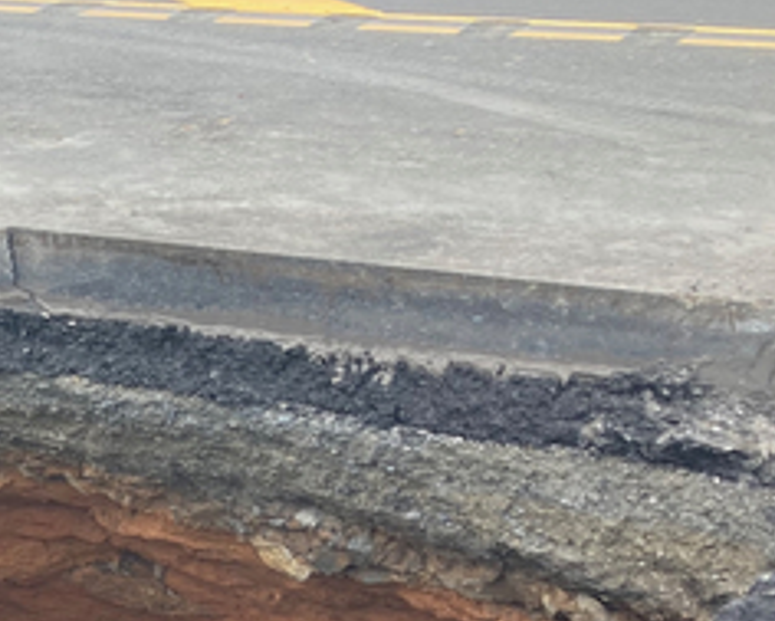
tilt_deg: -29.7
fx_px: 2042
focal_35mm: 89
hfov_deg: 20.1
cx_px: -167
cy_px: 890
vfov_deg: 16.0
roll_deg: +3.0
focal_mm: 3.99
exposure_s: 1/121
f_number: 1.8
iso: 32
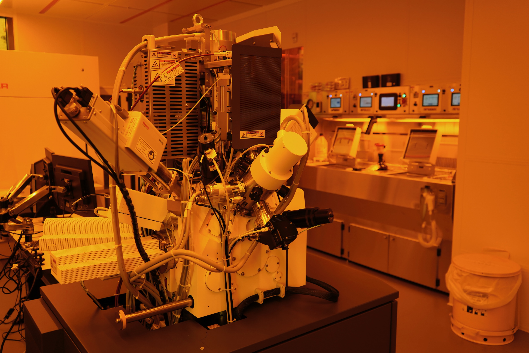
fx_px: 455
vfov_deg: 42.3
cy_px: 176
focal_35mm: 31
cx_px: 264
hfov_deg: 60.3
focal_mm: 31
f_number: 4
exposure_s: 1/160
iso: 800
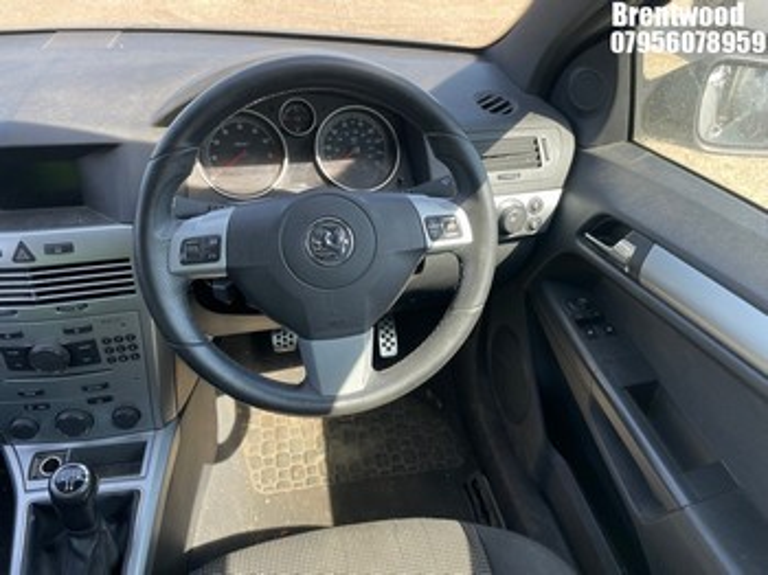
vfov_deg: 53.0
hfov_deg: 67.3
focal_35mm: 26
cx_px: 384
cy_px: 288
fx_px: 576
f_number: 1.6
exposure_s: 1/208
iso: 32
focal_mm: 4.2
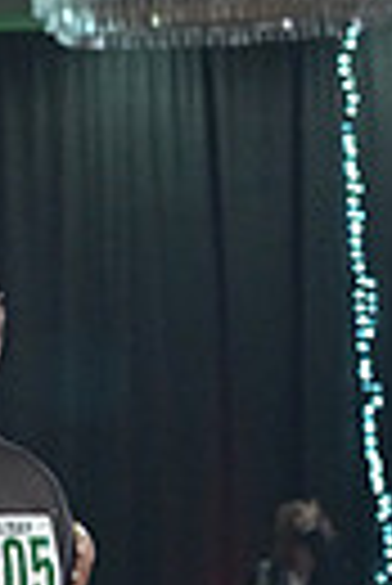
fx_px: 5082
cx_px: 714
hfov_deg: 4.4
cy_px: 760
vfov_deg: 6.5
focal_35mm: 312
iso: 6400
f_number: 6.3
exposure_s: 1/320
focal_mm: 70
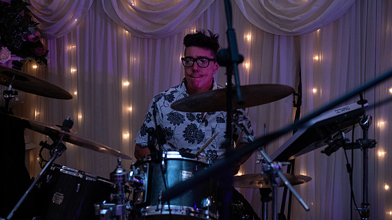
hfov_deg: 39.2
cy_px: 110
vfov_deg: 22.6
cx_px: 194
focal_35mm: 53
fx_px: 551
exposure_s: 1/160
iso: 1000
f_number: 3.5
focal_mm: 50
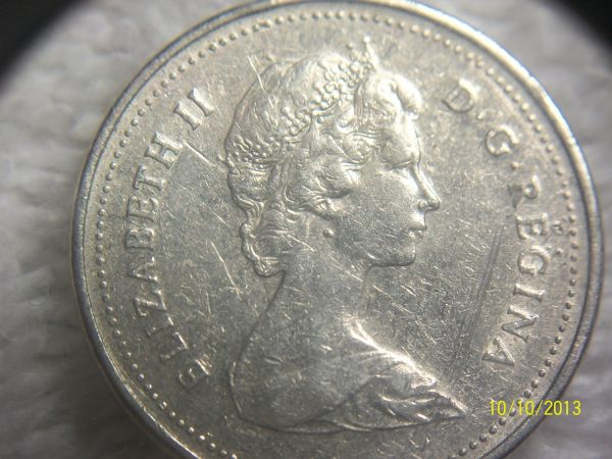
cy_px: 230
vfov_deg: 15.4
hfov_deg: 20.4
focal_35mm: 96
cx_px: 306
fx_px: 1697
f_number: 5.2
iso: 207
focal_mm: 17.1
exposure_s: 1/125
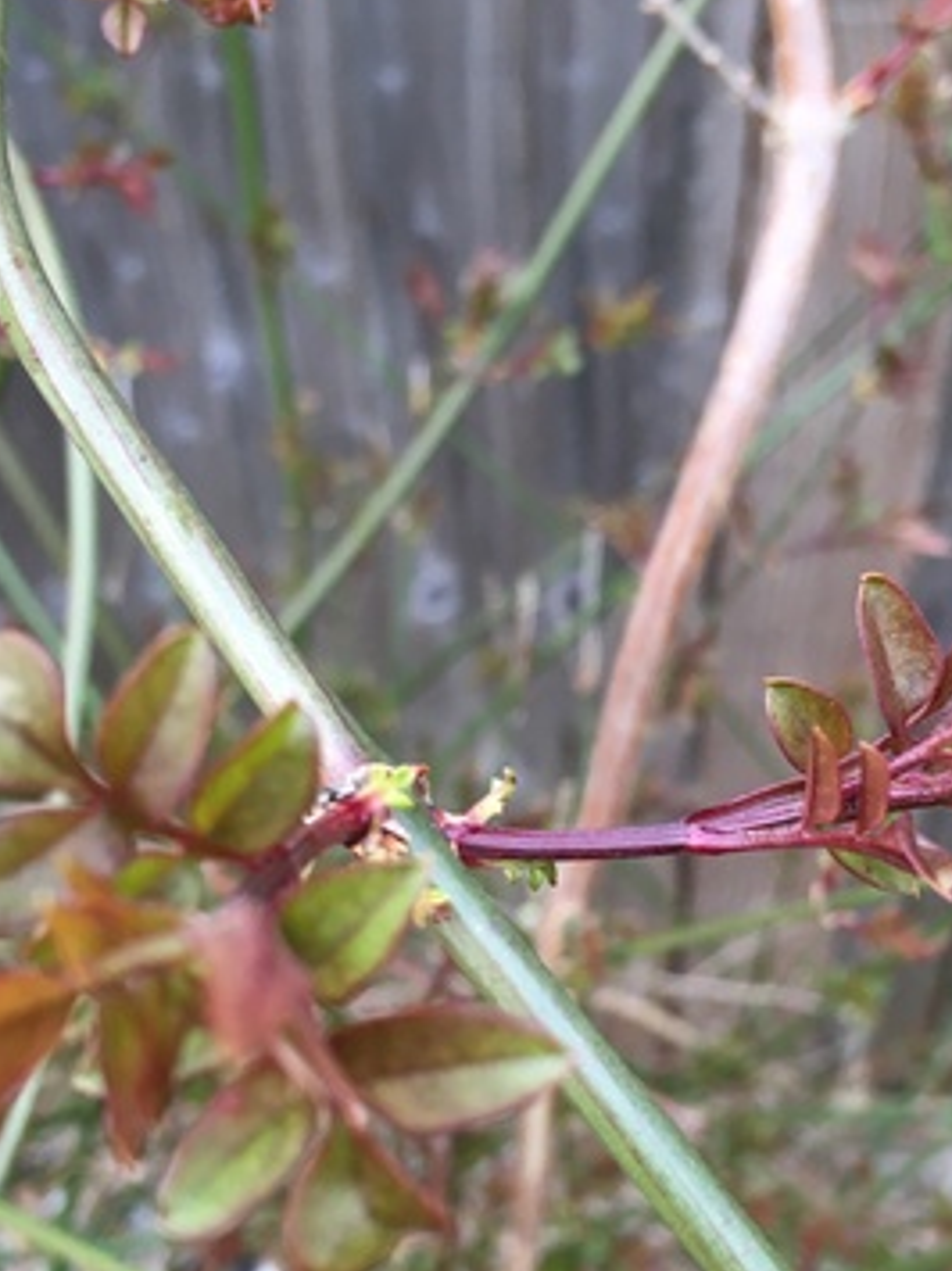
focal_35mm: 49
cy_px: 802
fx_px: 1798
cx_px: 562
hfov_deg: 29.6
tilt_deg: -47.0
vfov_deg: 38.6
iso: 64
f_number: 2.2
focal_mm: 4.15
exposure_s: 1/33
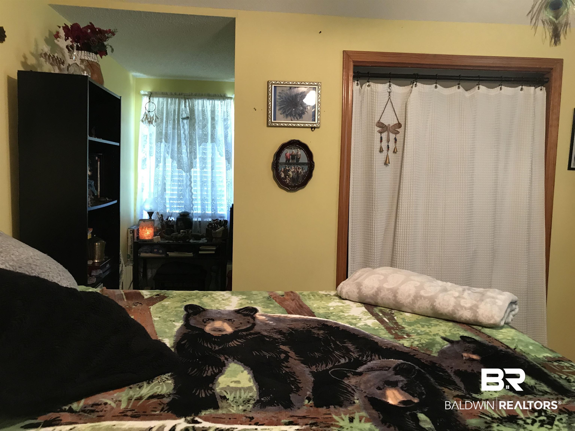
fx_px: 465
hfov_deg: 63.4
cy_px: 216
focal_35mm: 28
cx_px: 288
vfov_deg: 49.7
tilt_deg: -3.5
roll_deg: -1.8
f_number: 1.8
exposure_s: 1/15
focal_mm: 3.99
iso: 50
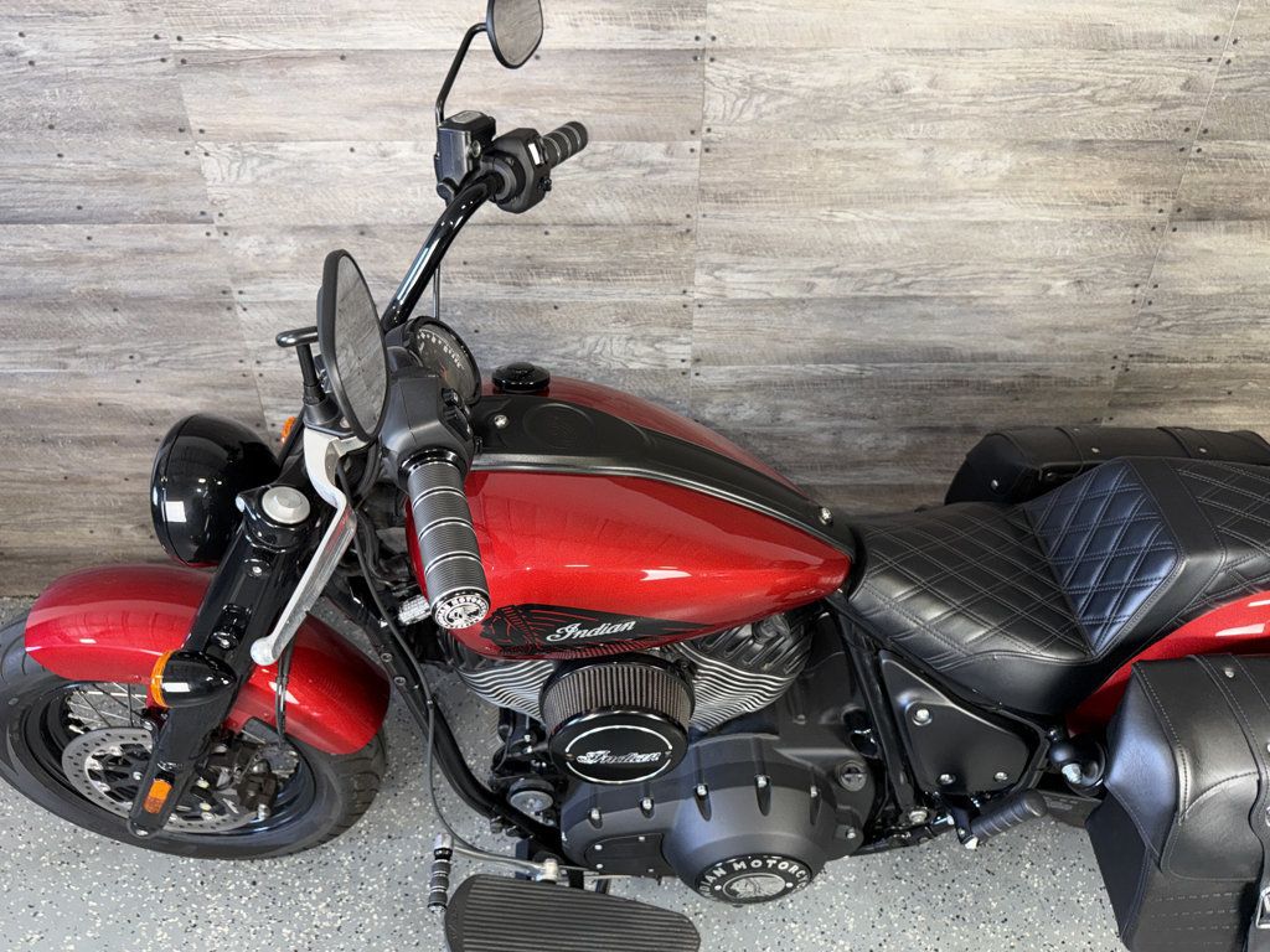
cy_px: 476
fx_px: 881
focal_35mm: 24
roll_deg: +0.5
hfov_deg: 71.6
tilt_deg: -33.3
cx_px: 635
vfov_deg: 56.8
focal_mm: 6.76
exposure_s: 1/30
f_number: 1.78
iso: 64
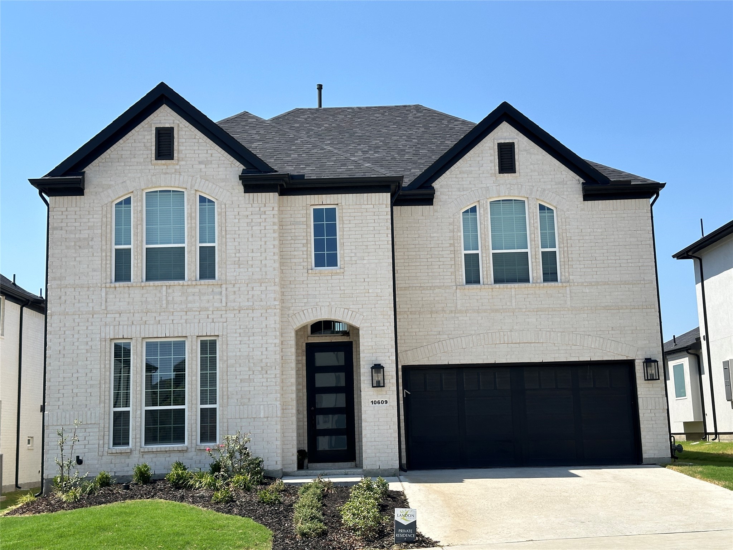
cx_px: 366
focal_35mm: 48
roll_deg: +1.9
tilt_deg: +9.7
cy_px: 275
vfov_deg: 30.3
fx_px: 1016
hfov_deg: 39.7
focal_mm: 6.86
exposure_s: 1/3876
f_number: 1.78
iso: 64
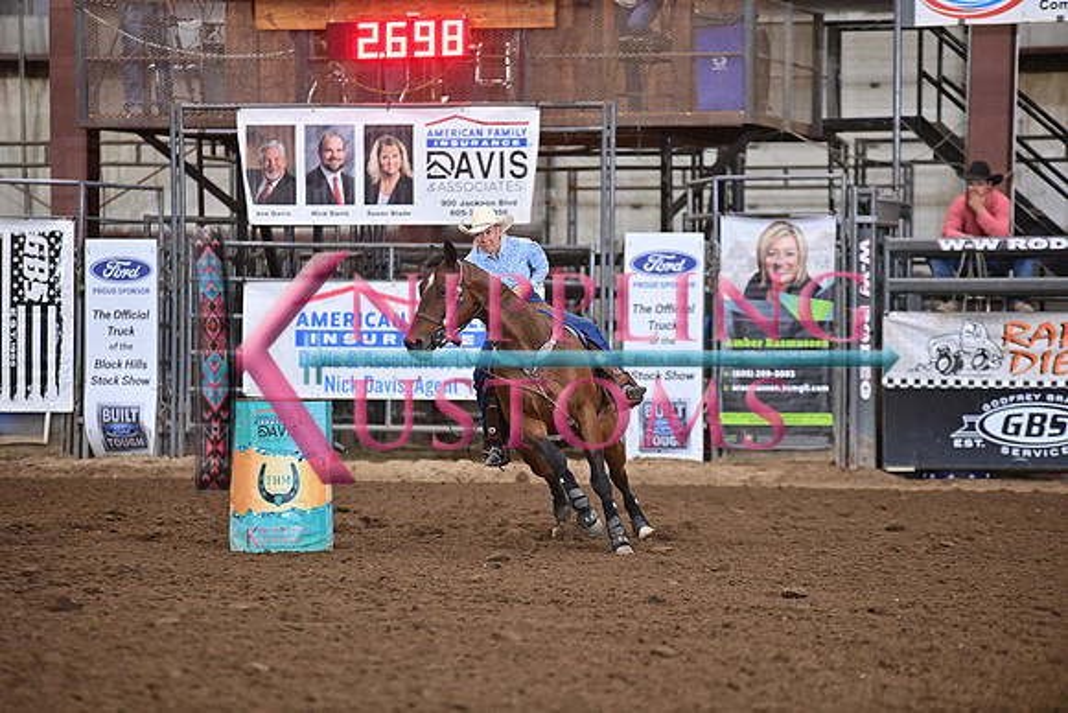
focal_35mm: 200
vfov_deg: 6.9
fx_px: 5934
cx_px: 534
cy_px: 356
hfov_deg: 10.3
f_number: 3.2
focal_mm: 200
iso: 1600
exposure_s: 1/250
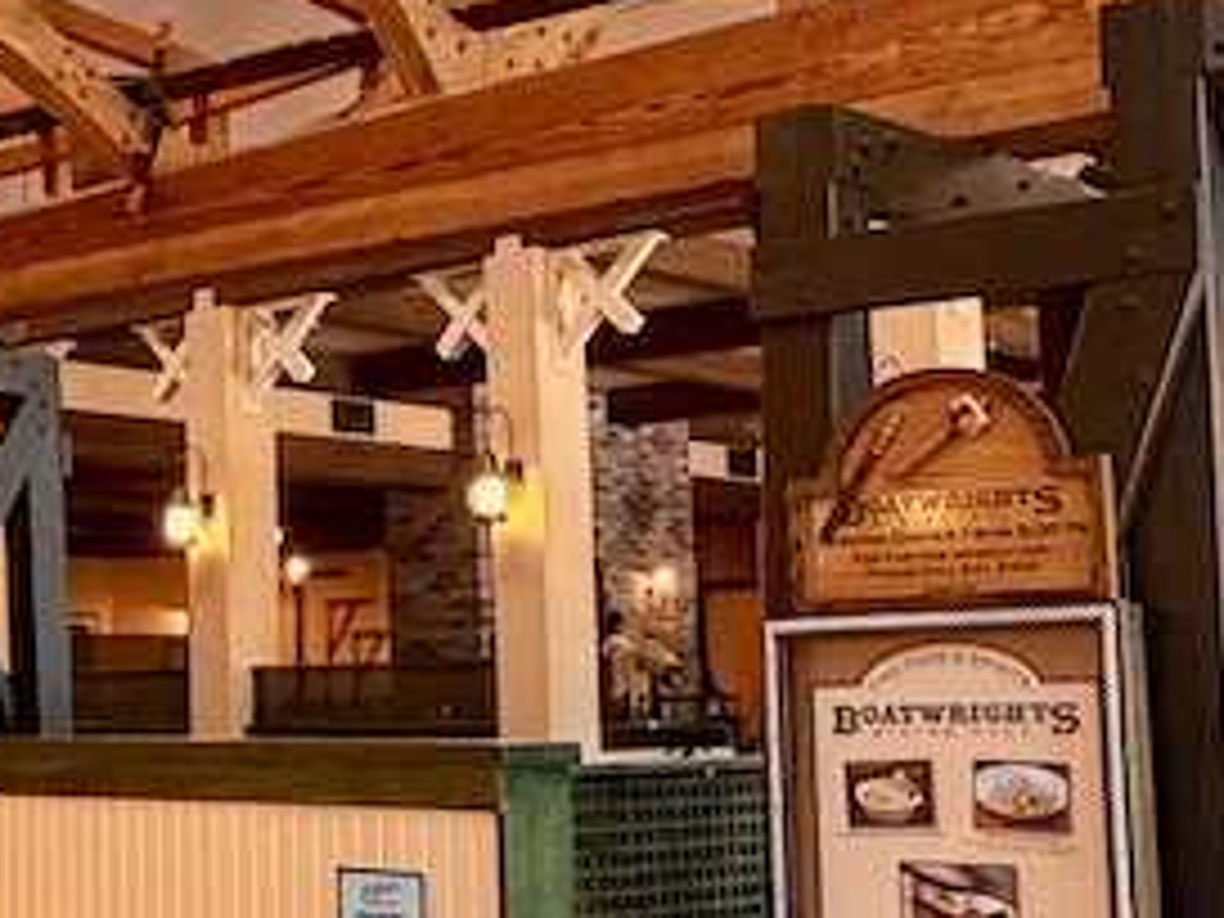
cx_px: 148
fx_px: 2334
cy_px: 382
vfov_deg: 22.2
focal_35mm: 66
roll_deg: +1.0
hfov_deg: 28.4
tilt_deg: +7.5
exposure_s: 1/60
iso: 800
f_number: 2.2
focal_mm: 2.22
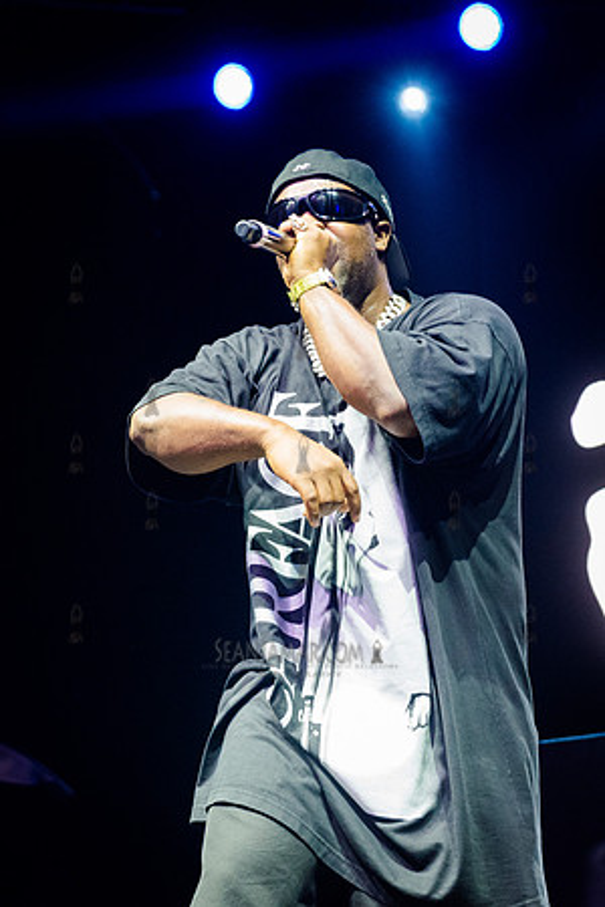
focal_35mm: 105
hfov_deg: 13.0
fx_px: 2646
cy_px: 454
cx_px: 351
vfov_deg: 19.5
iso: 5000
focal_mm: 70
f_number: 4.5
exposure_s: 1/400
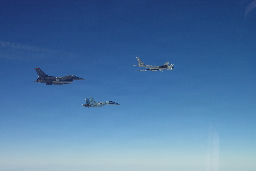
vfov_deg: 27.0
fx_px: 356
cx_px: 128
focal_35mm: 50
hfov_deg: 39.6
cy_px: 86
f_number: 5.6
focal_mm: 19.03
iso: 100
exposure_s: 1/640
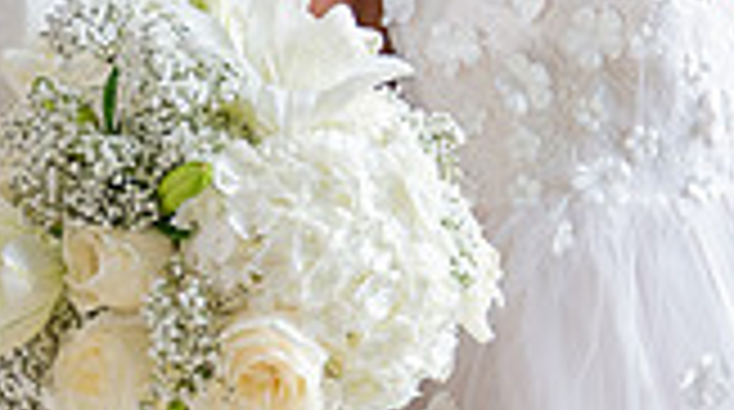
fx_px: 3050
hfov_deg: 13.7
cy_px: -191
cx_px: 252
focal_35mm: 157
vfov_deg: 7.6
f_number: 2.8
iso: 800
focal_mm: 42
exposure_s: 1/250
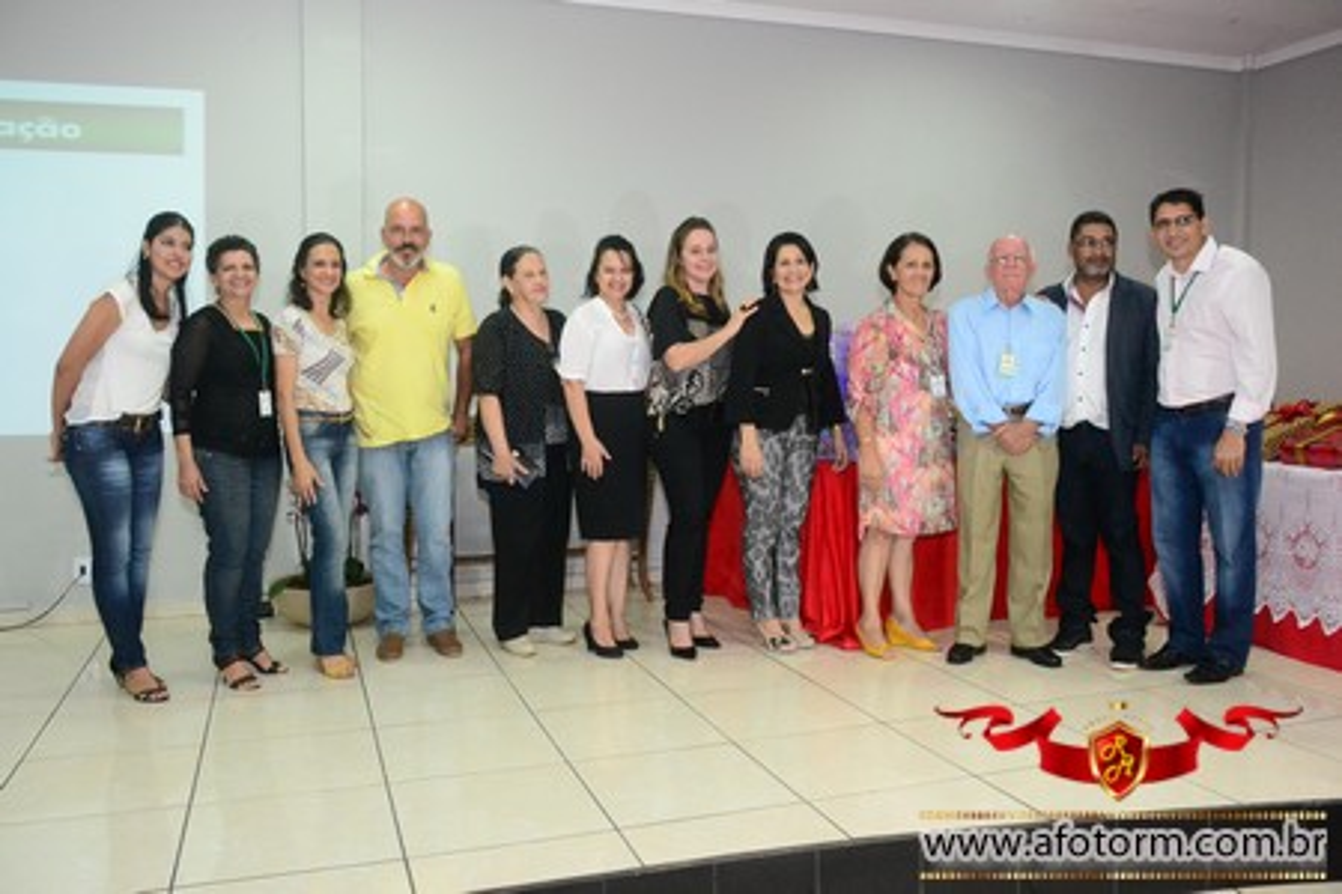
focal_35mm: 30
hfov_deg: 61.9
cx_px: 671
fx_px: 1118
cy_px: 447
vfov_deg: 43.6
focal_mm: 20
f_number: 5.6
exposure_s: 1/125
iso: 3200
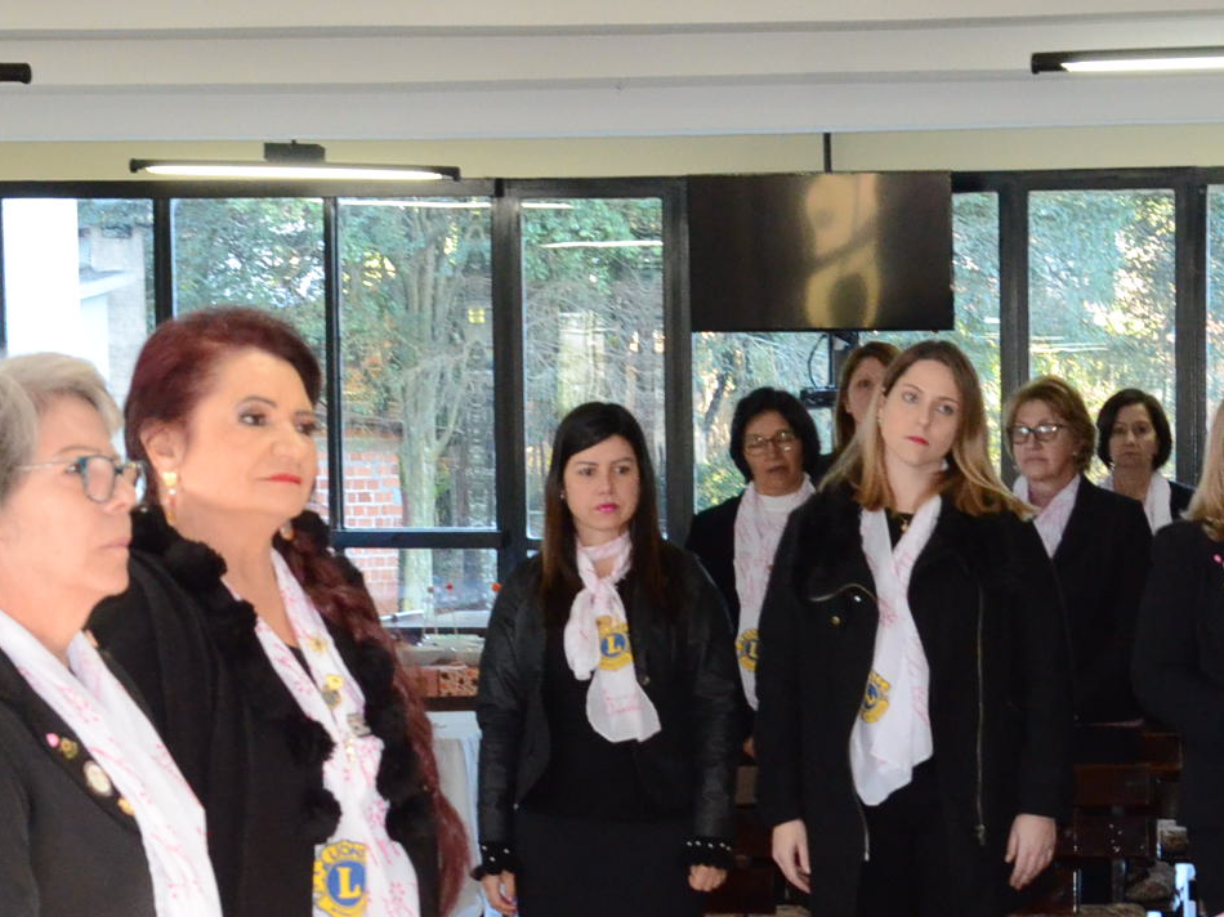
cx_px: 980
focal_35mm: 112
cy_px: 701
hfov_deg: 17.4
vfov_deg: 13.2
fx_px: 3959
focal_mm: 30
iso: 2500
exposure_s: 1/60
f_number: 6.3
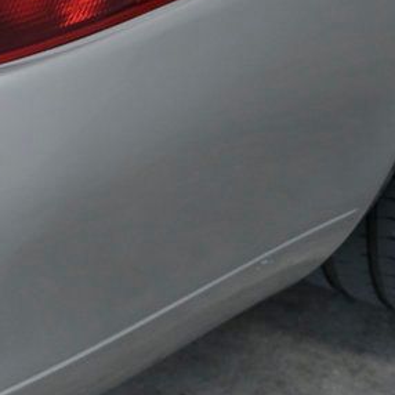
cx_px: -287
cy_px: -37
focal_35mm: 140
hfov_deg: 11.6
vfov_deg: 12.3
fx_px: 1807
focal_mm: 46
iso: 1250
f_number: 5
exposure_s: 1/1600
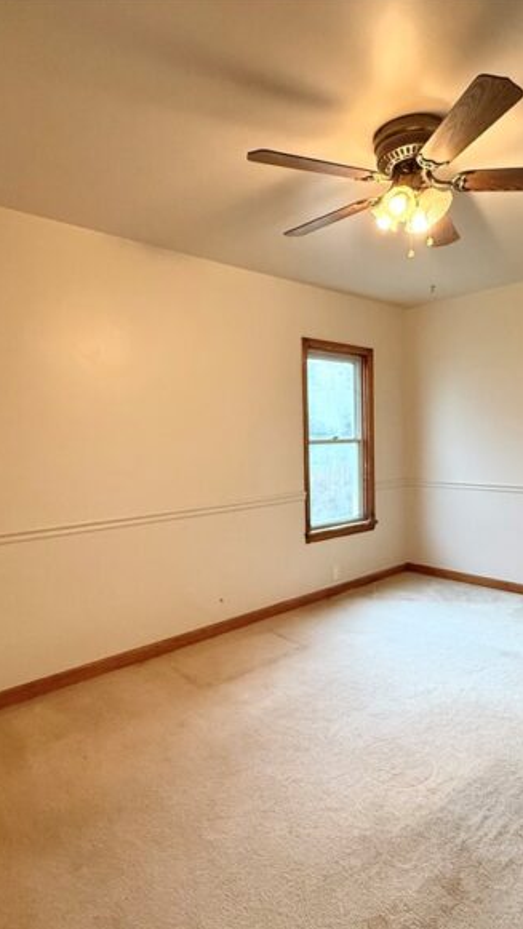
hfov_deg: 53.4
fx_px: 518
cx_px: 299
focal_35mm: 21
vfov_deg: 83.8
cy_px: 473
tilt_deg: -2.9
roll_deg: +1.5
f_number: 2.2
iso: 500
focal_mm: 2.22
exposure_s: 1/60
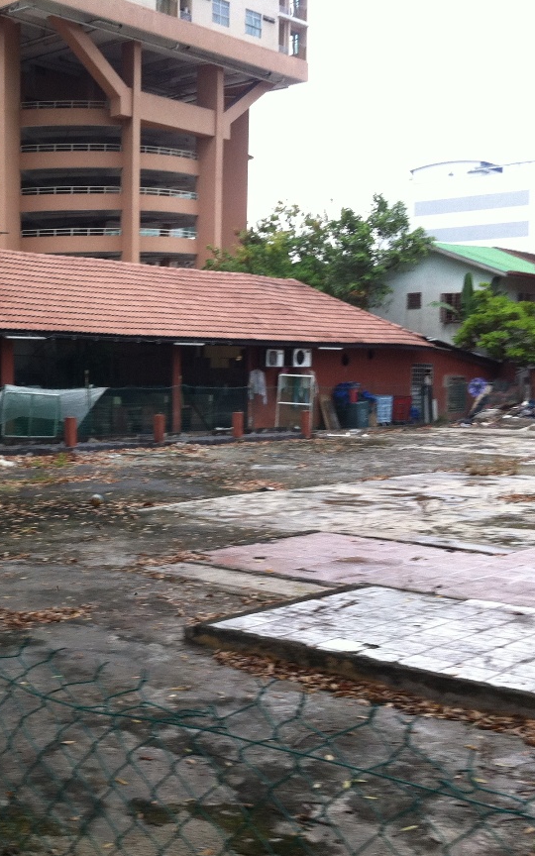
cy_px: 430
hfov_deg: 25.2
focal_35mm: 50
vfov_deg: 40.3
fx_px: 1166
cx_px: 74
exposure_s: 1/60
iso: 100
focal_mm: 3.85
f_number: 2.8
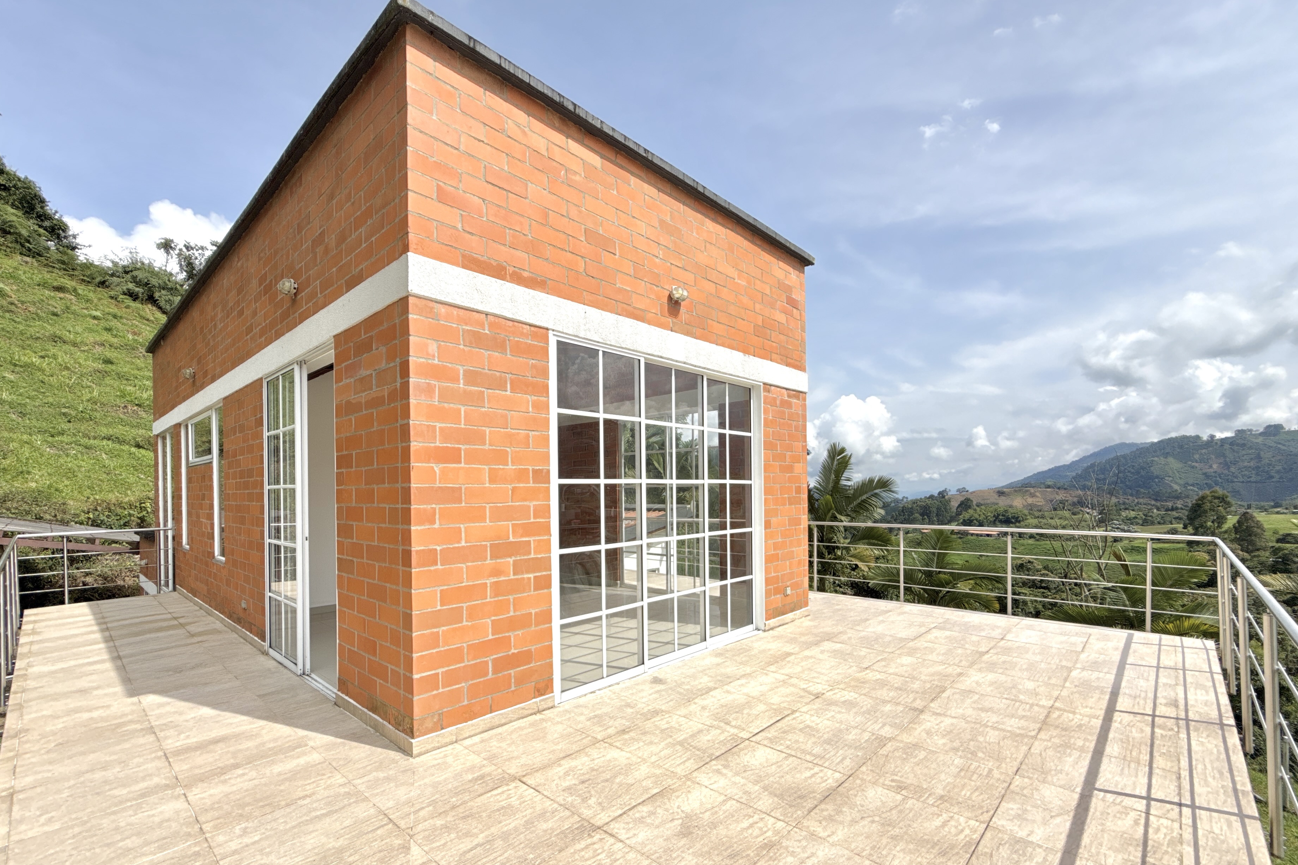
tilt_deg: -0.1
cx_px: 622
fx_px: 577
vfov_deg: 73.4
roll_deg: +0.6
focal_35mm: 16
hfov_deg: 96.7
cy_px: 493
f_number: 2.2
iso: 50
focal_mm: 2.22
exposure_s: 1/2976
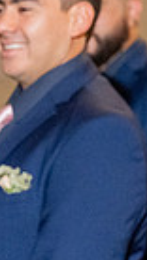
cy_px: 368
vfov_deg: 4.8
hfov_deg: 2.6
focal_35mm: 444
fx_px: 3065
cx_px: -533
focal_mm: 70
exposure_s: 1/200
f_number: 4.5
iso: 2000
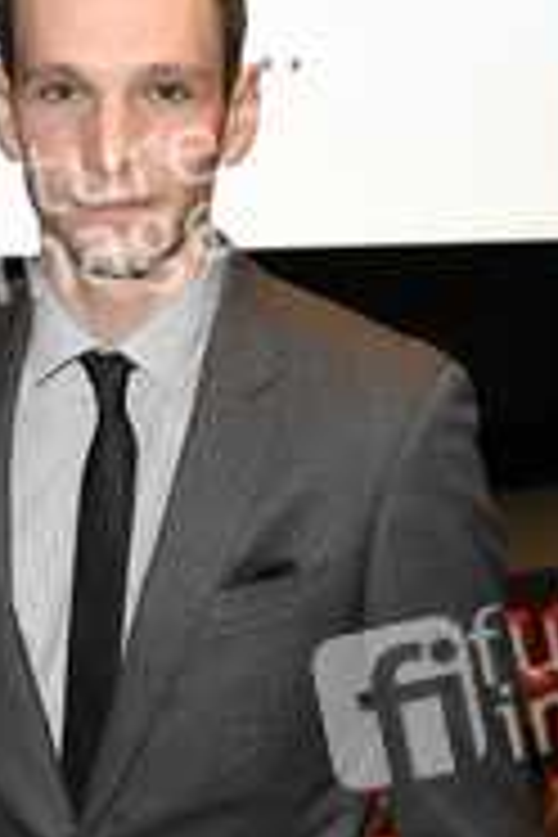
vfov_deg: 19.8
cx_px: 135
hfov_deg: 13.2
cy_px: 459
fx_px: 2395
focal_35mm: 103
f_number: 6.3
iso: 5000
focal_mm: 32
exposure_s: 1/60
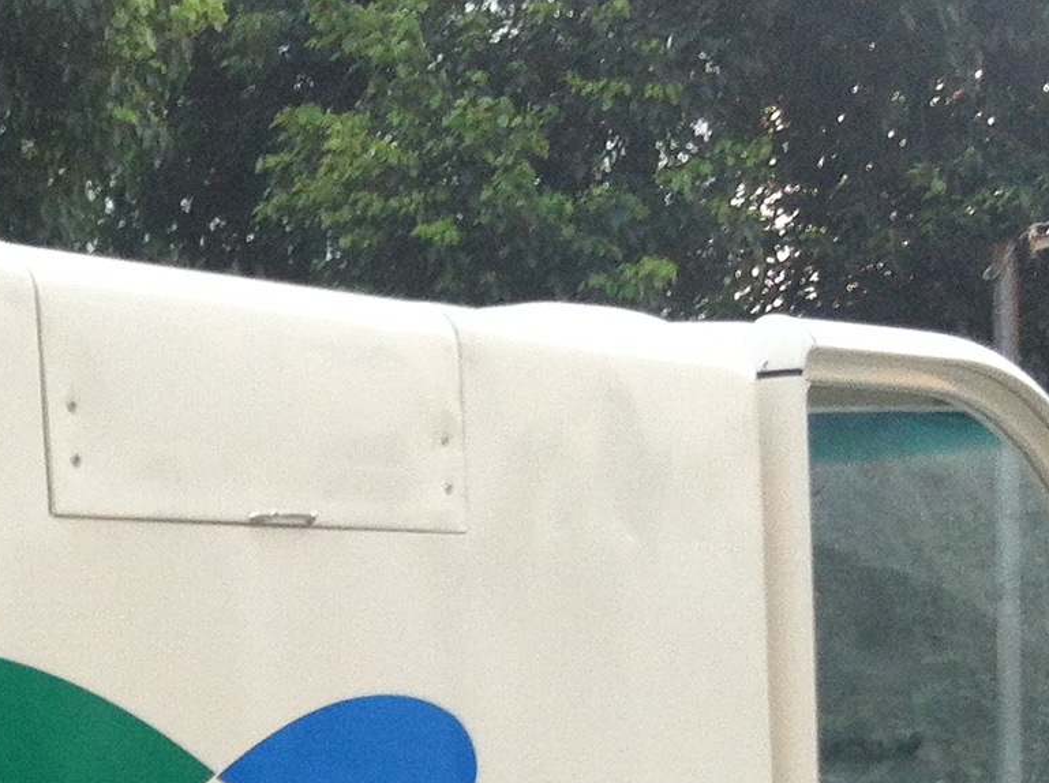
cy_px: 1056
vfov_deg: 12.1
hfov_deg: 16.5
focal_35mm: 118
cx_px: 157
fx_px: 3570
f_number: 2.8
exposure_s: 1/120
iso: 100
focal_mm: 3.85
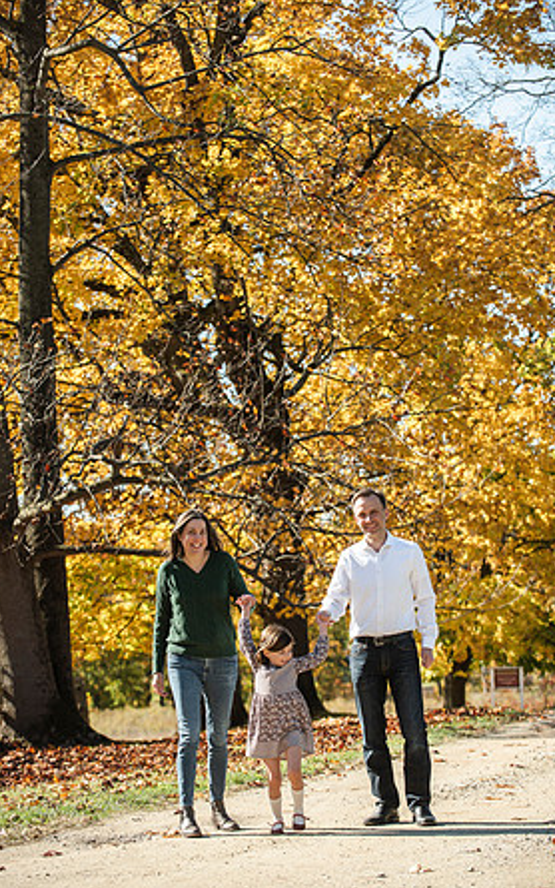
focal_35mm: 101
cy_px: 445
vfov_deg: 20.6
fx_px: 2445
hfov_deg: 12.9
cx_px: 283
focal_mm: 98
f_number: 4
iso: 500
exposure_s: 1/2500
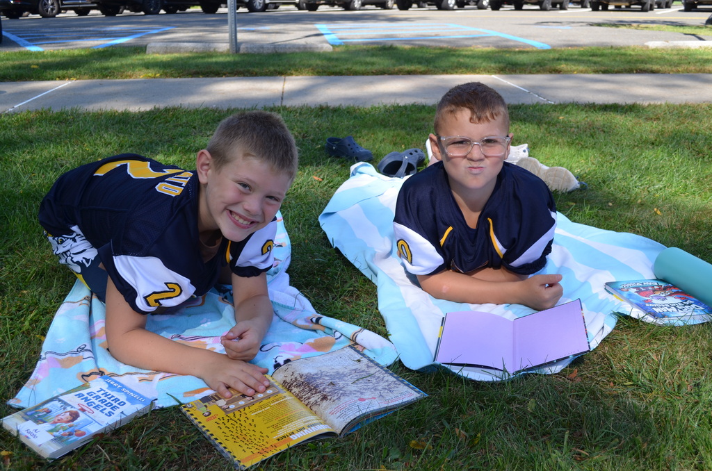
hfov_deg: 53.2
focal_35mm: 36
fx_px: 710
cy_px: 236
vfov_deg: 36.7
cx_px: 356
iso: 200
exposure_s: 1/320
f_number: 6.3
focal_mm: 24
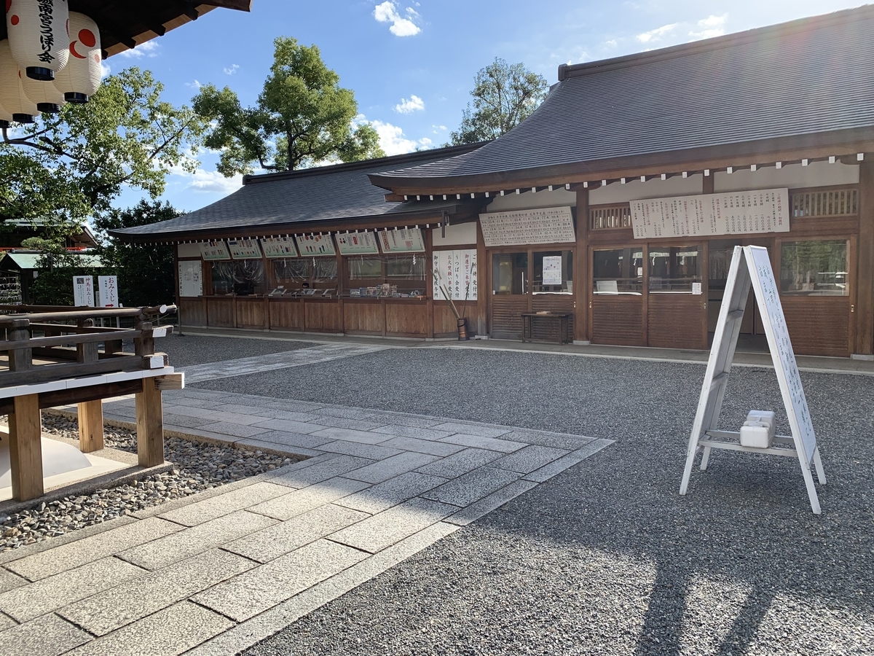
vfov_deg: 53.1
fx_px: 656
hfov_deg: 67.3
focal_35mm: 26
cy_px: 328
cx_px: 437
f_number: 1.8
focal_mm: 4.25
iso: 25
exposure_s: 1/1149
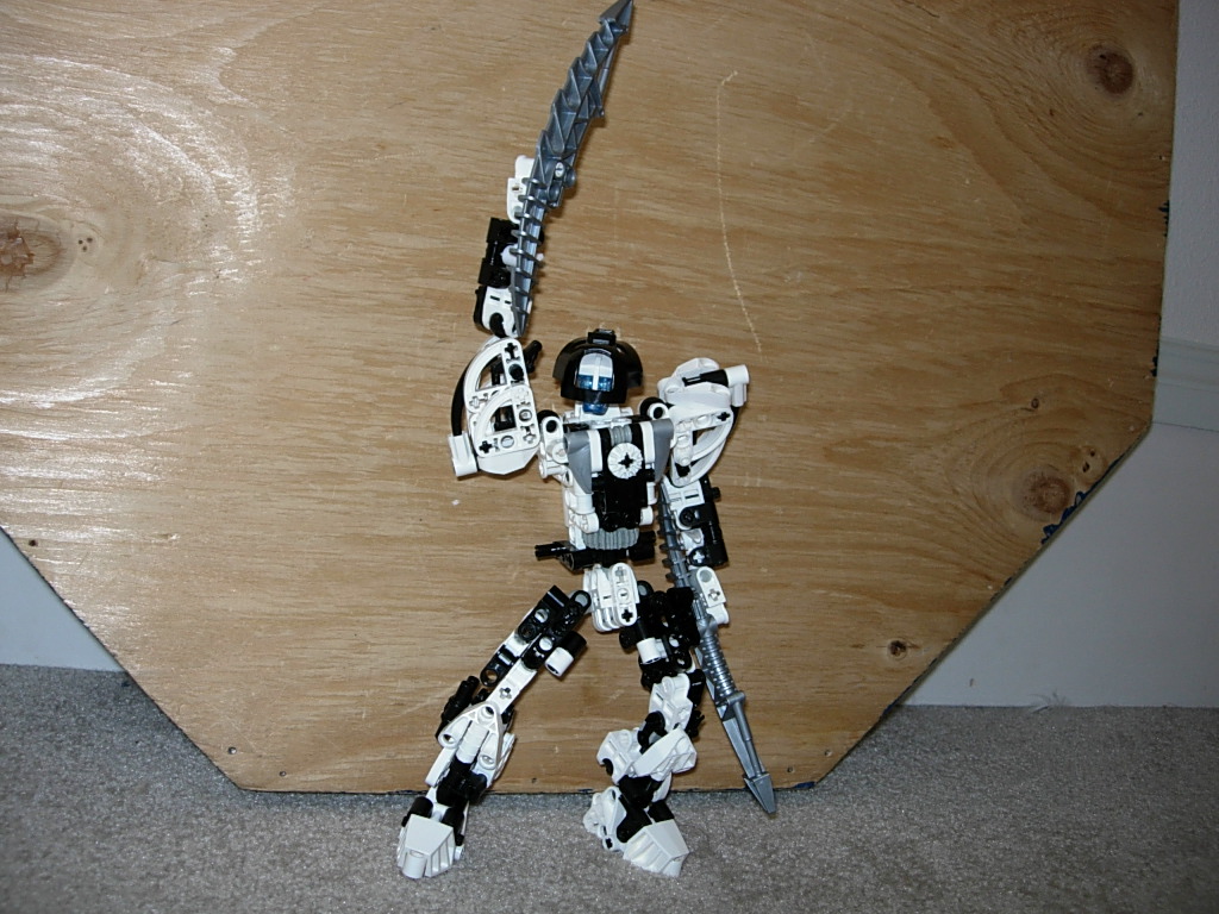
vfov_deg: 37.7
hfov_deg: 49.0
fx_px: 1338
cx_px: 610
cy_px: 457
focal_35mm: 38
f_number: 2.8
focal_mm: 7.8
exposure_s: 1/64
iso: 79
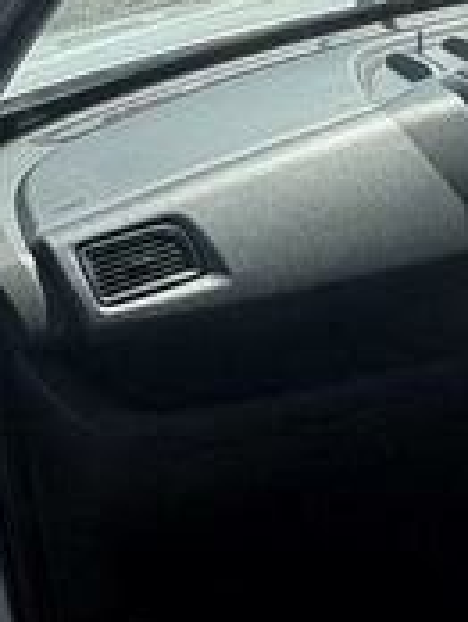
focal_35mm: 72
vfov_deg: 26.8
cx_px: 100
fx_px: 1295
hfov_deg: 20.3
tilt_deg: -20.7
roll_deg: +0.9
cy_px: 207
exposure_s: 1/525
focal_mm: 2.22
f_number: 2.2
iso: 40
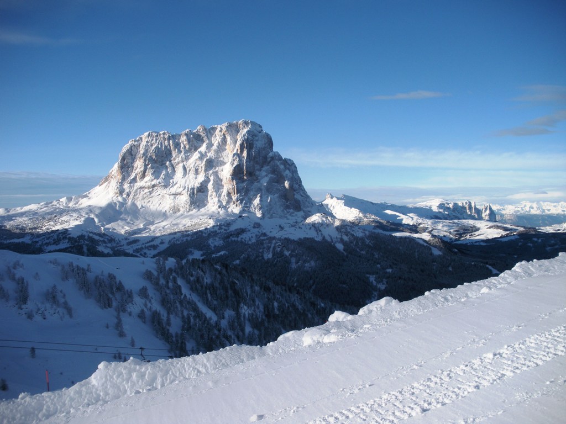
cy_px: 212
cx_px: 283
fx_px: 589
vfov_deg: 39.7
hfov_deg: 51.4
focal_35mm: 36
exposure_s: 1/573
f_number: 3.5
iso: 64
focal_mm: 6.3
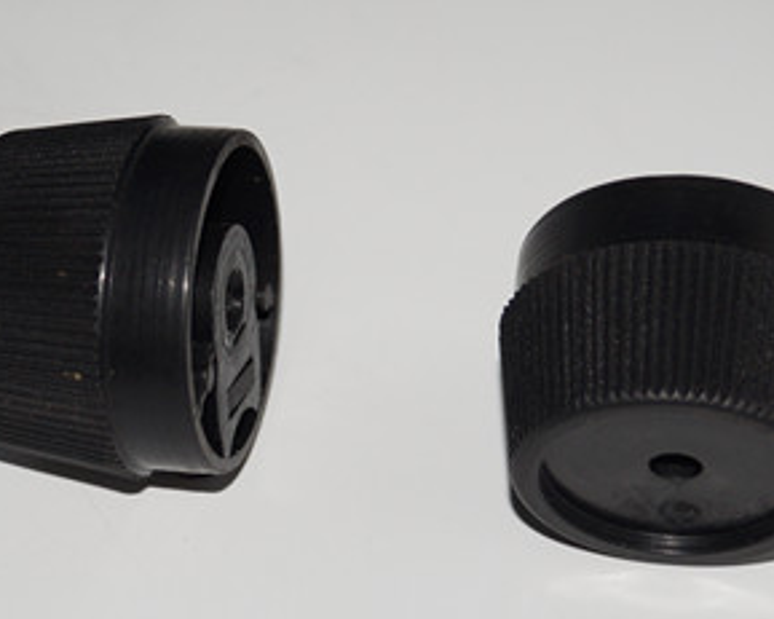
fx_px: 3121
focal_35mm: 136
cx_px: 479
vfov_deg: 11.3
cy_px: 367
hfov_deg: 14.1
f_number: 5
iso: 160
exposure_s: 1/60
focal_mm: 35
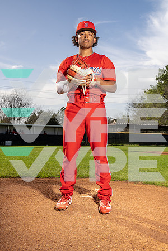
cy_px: 126
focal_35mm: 44
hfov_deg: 30.5
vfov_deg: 44.5
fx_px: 308
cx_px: 84
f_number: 7.1
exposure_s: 1/250
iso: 100
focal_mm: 44
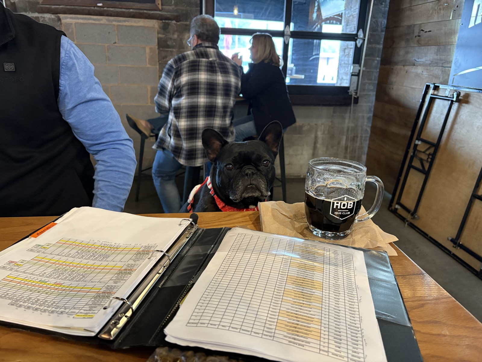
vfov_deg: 53.1
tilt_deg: -17.7
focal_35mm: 26
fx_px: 362
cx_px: 241
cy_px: 181
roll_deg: -2.2
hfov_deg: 67.3
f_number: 1.6
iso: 500
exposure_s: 1/40
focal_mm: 5.96
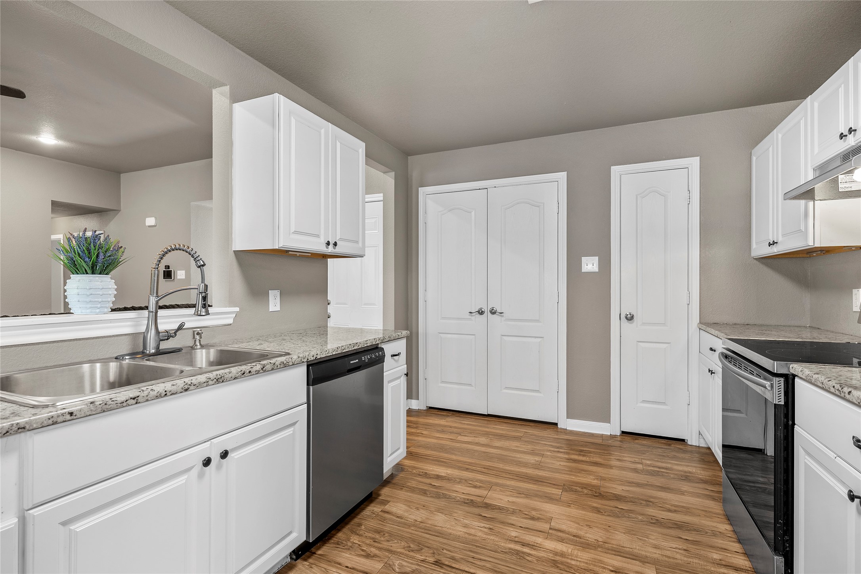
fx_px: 407
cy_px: 287
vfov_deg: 70.4
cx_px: 430
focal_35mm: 17
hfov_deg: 93.3
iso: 160
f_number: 8
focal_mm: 17
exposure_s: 1
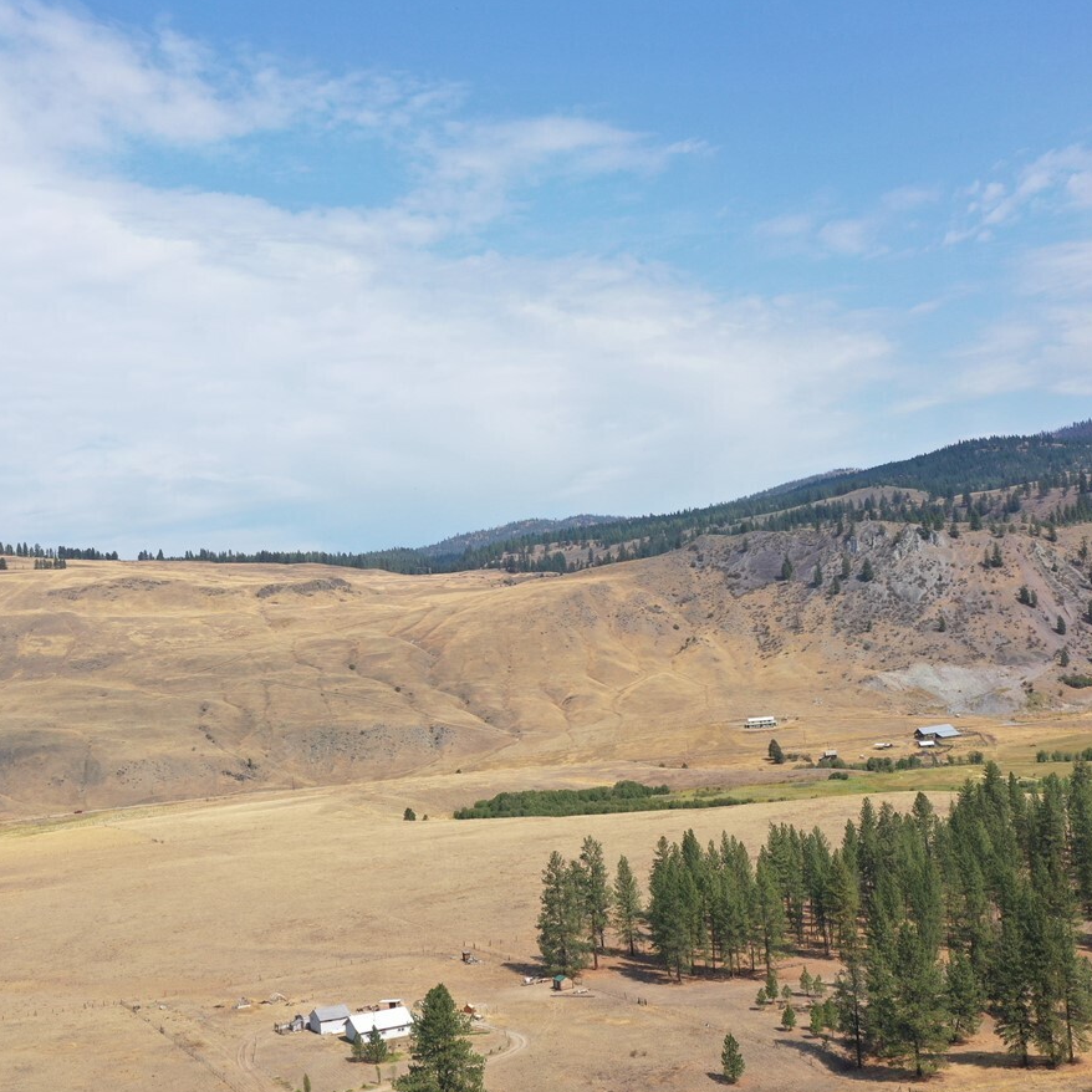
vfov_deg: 36.8
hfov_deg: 36.7
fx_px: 1642
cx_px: 451
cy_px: 598
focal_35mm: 46
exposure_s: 1/400
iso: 100
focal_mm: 10.26
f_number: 5.6
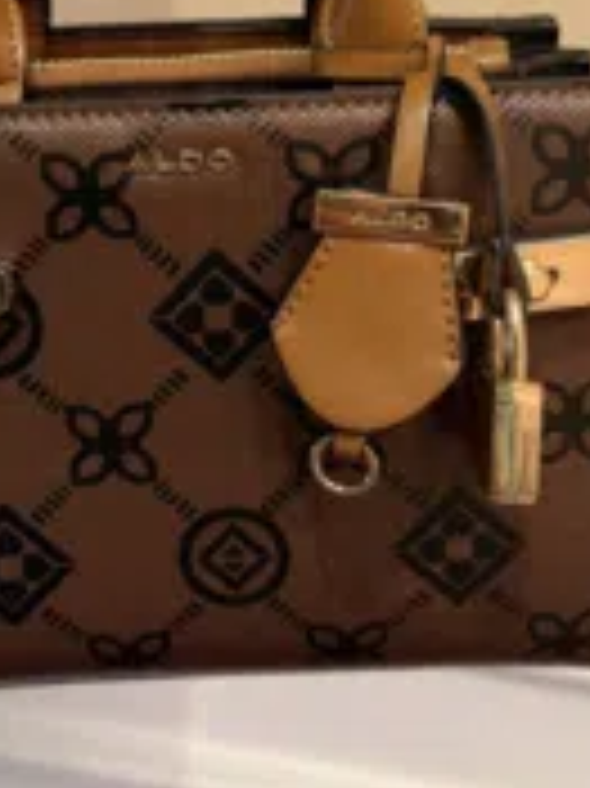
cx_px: 198
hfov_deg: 26.4
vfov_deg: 34.6
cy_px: 252
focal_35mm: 55
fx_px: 1251
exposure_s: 1/50
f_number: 1.78
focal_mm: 6.76
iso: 400
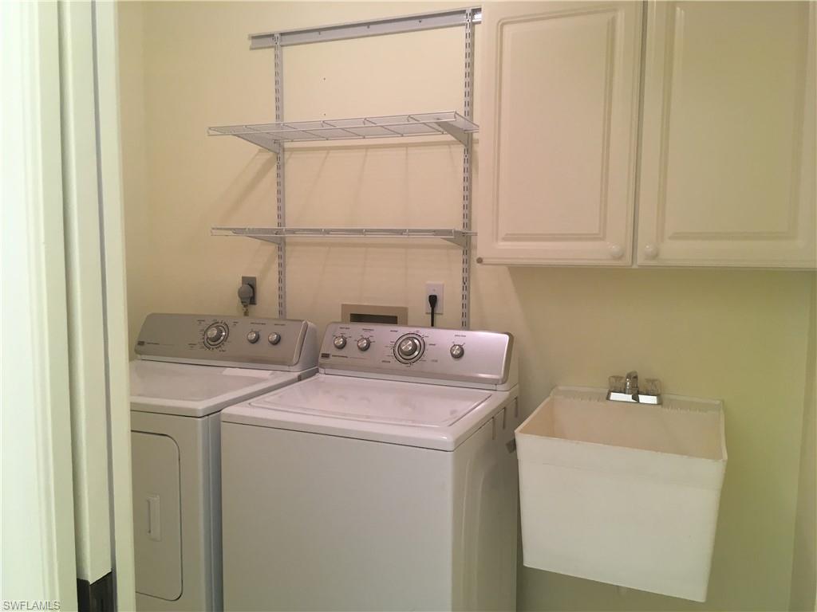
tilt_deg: -3.5
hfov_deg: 61.7
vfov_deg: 48.2
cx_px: 408
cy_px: 306
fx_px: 684
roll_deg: -2.1
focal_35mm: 29
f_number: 2.2
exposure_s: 1/30
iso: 50
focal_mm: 4.15
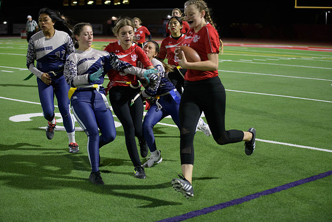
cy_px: 111
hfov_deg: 28.8
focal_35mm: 70
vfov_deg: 19.5
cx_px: 166
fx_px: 646
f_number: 2.8
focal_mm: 70
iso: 3600
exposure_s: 1/640
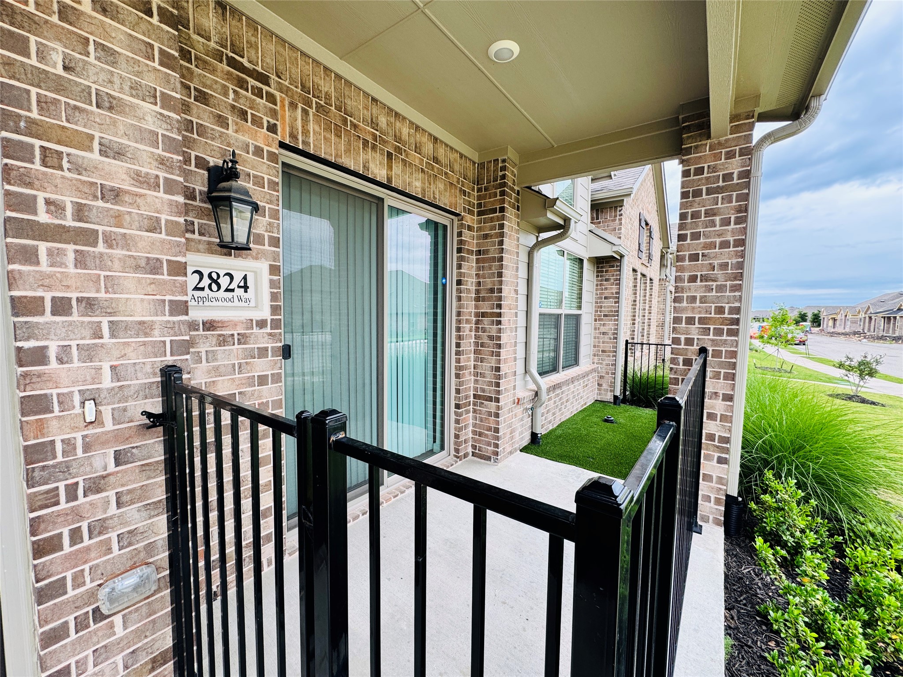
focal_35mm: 14
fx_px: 365
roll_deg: -0.6
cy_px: 338
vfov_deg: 85.7
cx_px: 452
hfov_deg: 102.1
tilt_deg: -4.7
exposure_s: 1/115
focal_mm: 2.22
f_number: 2.2
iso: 40
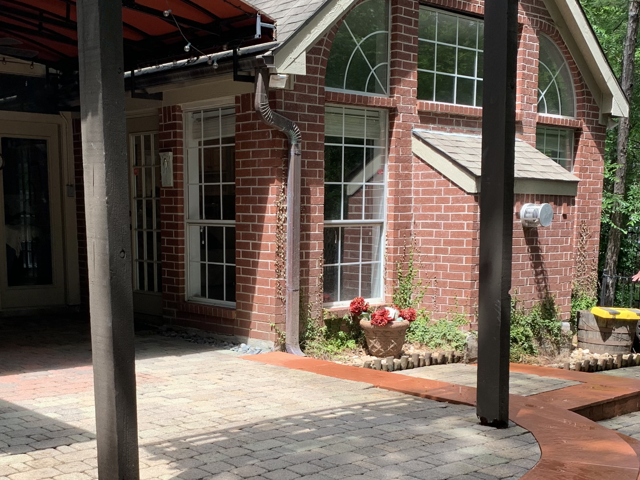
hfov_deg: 39.6
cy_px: 348
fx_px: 887
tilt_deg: -8.0
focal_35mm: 48
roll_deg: -2.1
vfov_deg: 29.9
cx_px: 299
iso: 25
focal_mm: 4.25
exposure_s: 1/308
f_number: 1.8
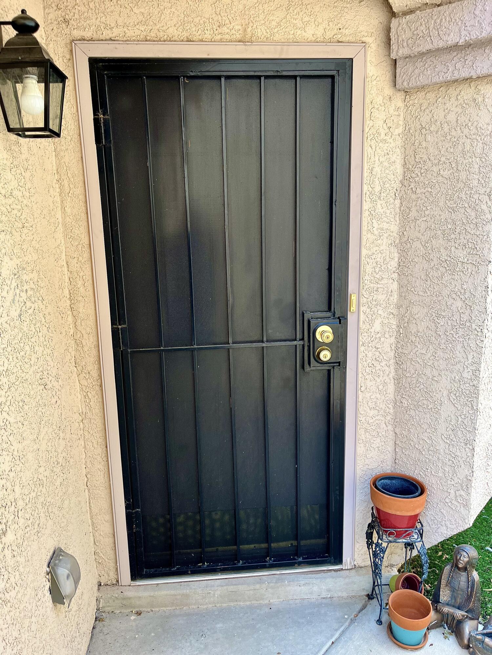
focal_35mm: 26
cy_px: 328
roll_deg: +1.9
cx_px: 246
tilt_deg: -12.1
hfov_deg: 53.1
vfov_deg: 67.3
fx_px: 493
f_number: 1.6
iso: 40
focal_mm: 5.1
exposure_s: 1/245
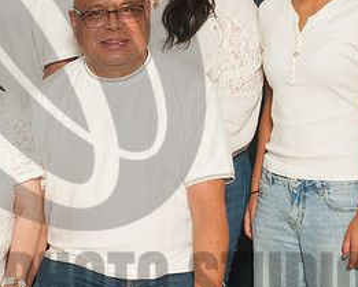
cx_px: 30
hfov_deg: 14.0
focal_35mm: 136
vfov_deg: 11.3
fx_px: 1442
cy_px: 14
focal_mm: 46
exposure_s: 1/125
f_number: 7.1
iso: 200
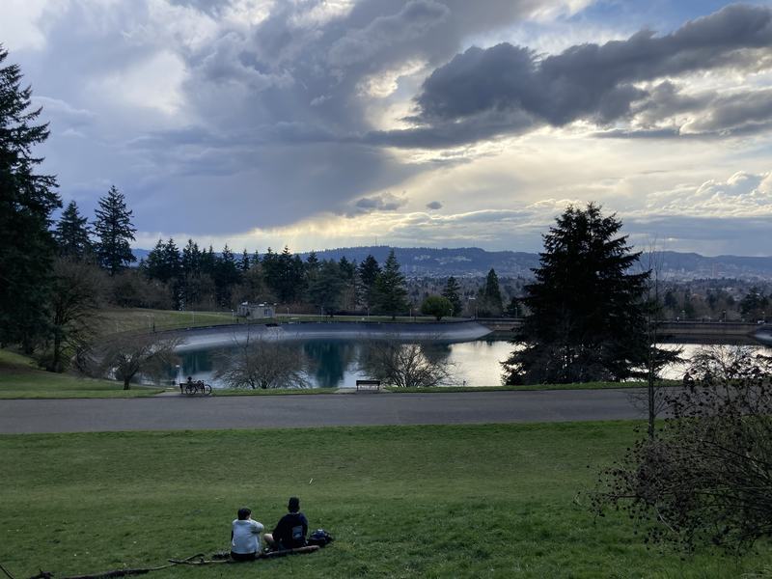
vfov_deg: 49.7
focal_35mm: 28
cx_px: 386
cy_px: 290
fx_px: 624
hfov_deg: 63.4
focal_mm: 3.99
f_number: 1.8
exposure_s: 1/738
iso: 20
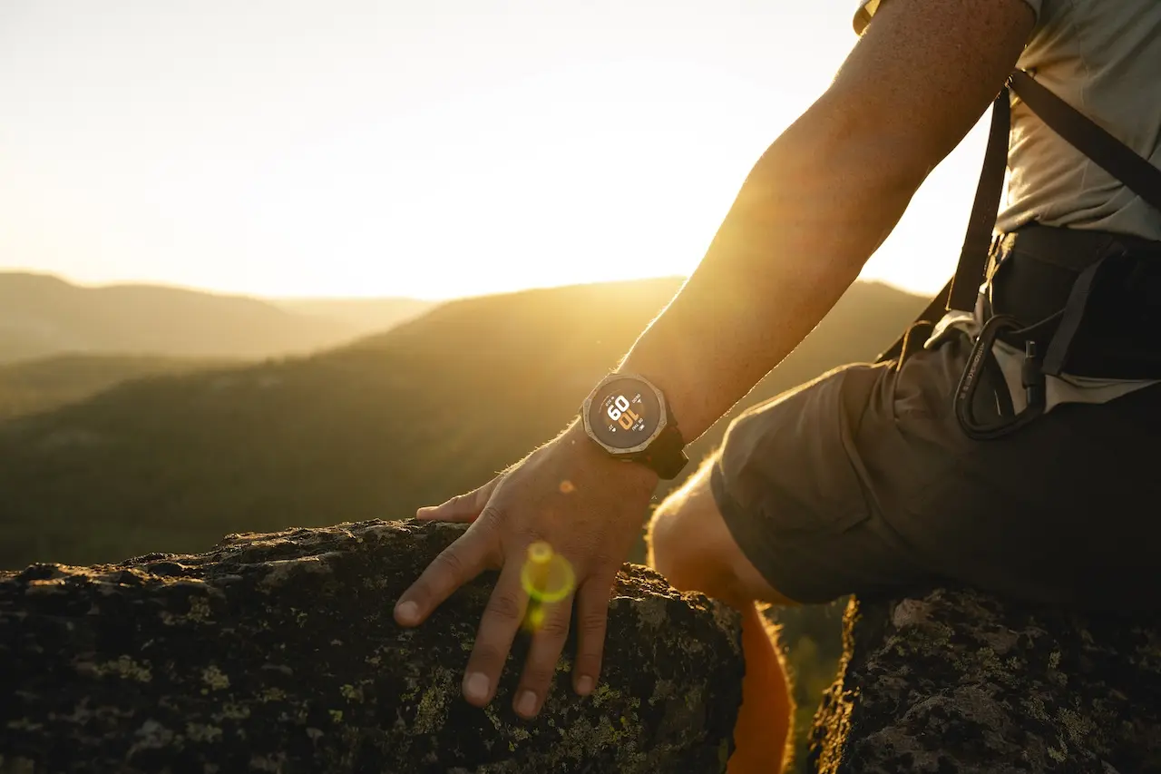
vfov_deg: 40.5
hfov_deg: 58.0
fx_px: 1048
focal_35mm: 32
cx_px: 580
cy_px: 387
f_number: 5.6
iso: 800
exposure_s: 1/800
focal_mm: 32.5
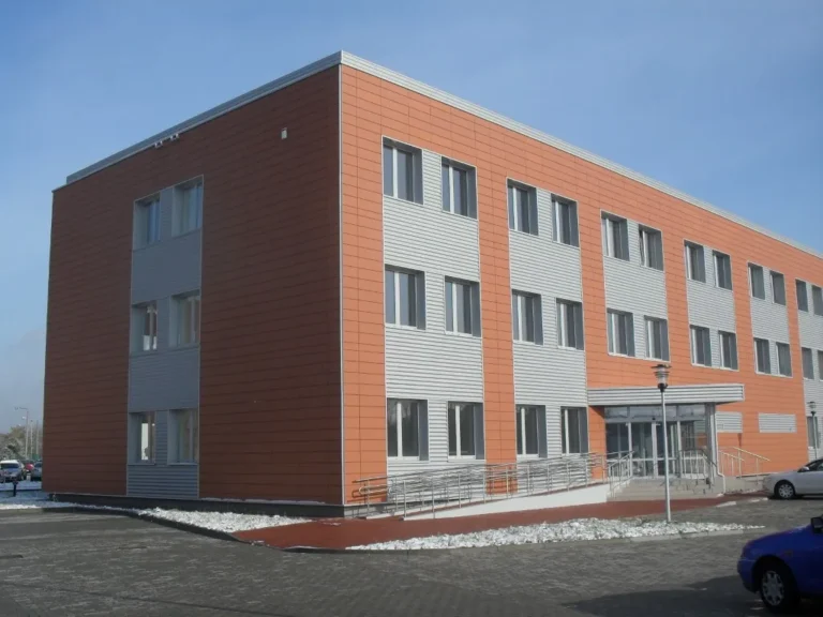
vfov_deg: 37.7
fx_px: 903
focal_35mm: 38
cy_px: 308
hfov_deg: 49.0
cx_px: 412
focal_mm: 6.3
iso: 80
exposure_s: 1/180
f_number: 8.3
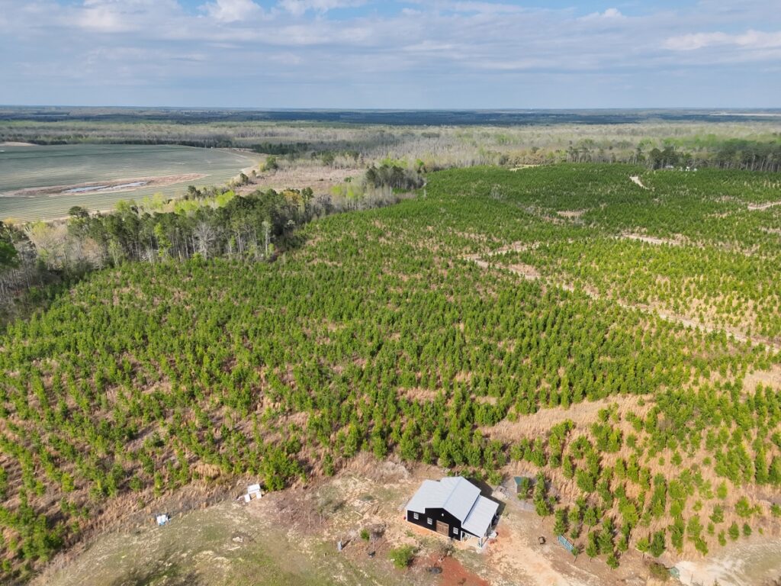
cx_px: 390
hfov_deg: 71.6
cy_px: 293
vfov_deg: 56.8
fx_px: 541
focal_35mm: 24
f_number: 1.7
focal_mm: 6.72
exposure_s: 1/4000
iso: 180
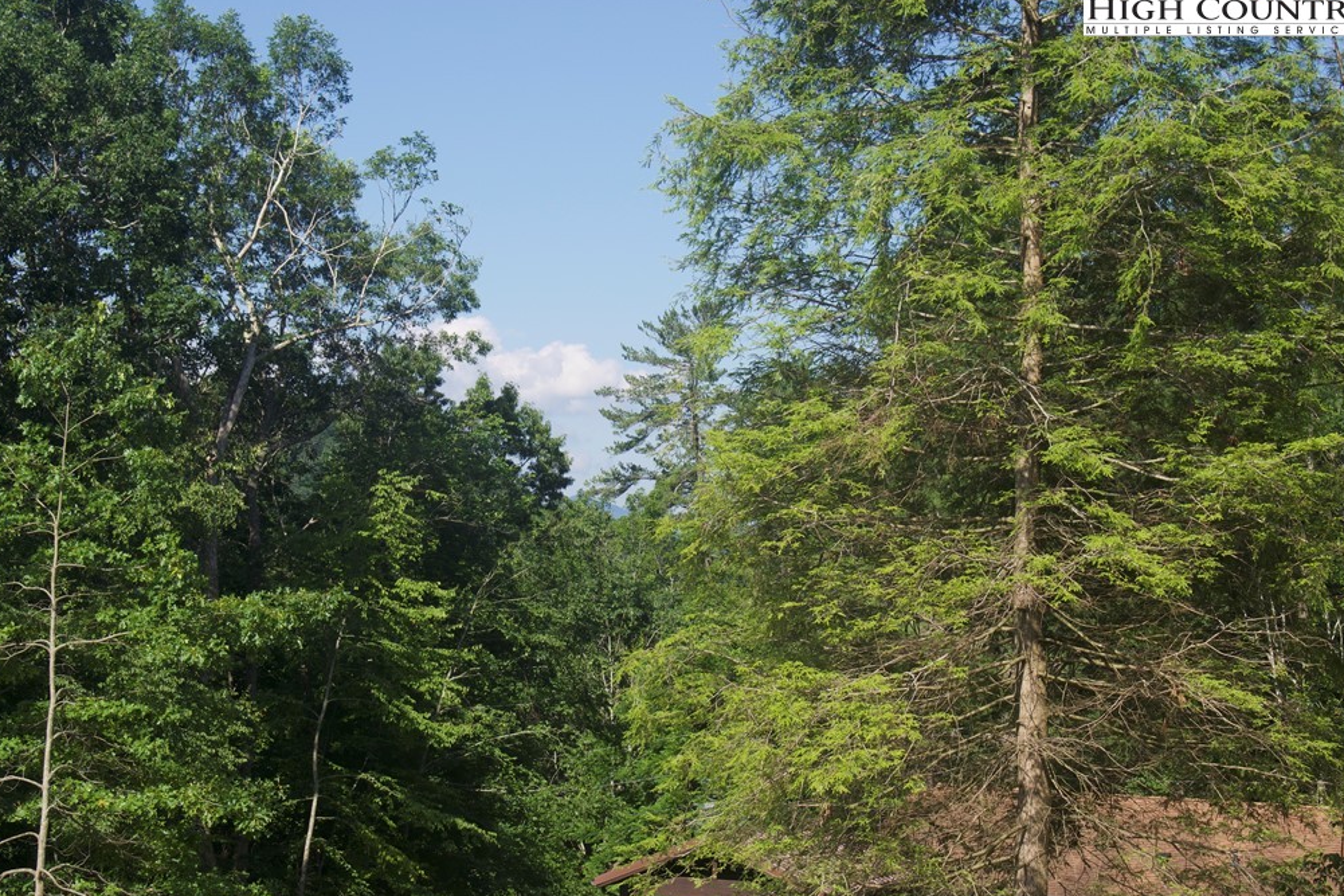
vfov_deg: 15.3
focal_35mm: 90
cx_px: 646
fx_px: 3342
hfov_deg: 22.7
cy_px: 450
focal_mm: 55
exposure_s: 1/200
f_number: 8
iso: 100
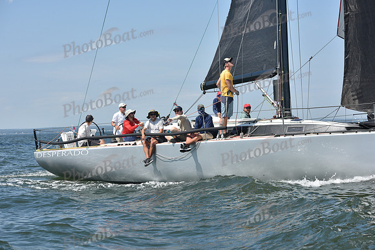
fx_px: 896
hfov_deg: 23.6
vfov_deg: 15.9
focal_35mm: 86
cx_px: 188
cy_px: 125
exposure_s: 1/1250
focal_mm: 86
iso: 250
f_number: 7.1
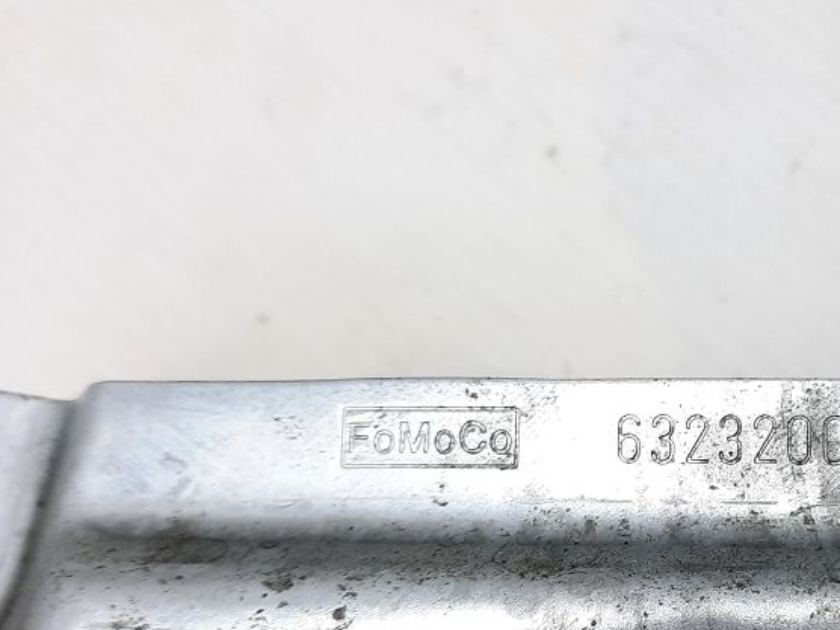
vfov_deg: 26.9
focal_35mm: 54
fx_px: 1310
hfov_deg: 34.0
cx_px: 718
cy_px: 428
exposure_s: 1/50
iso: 64
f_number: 2
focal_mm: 4.6
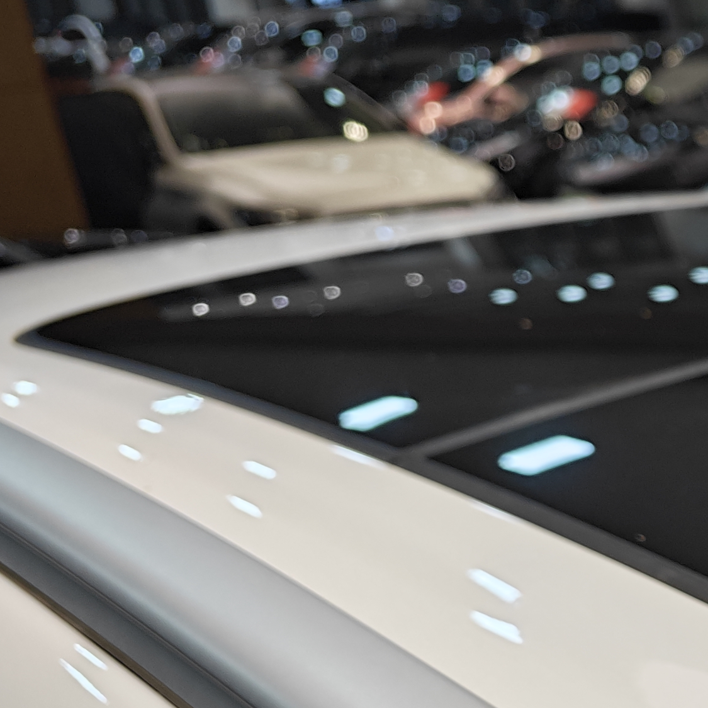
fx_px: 1712
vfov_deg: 21.9
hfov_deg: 19.1
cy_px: 806
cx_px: 1190
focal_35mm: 74
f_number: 1.9
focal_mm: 8.7
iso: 160
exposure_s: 1/100
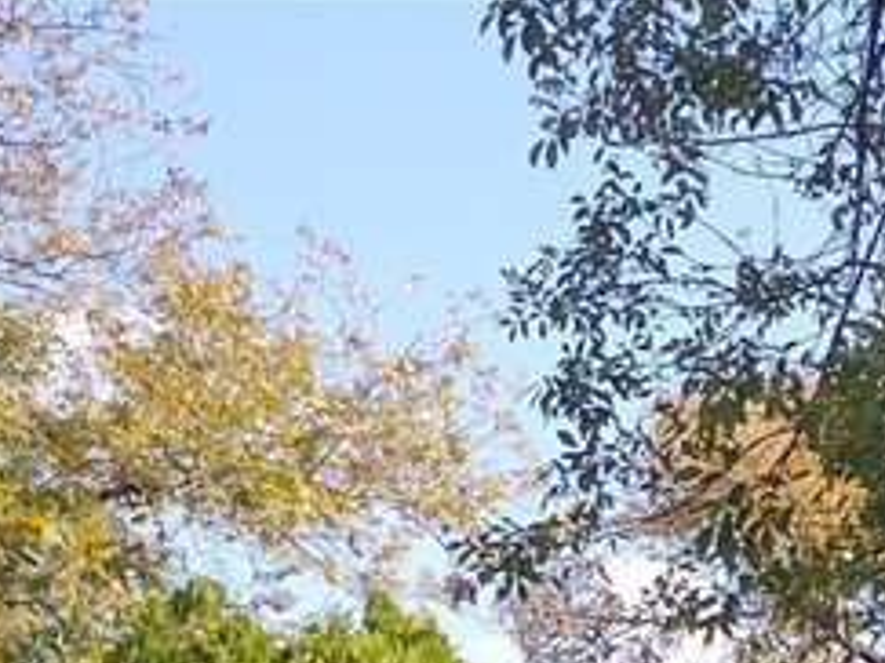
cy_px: 1392
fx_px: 2913
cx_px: 1490
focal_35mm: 114
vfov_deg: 11.5
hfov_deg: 15.4
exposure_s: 1/2007
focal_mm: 4.75
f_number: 1.7
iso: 100
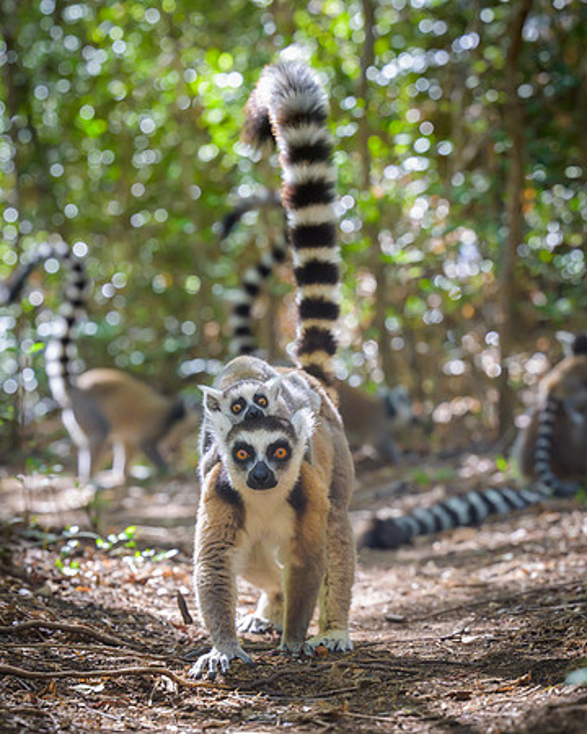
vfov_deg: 18.0
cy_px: 395
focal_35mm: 107
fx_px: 2313
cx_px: 250
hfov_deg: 14.5
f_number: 4
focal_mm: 70
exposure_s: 1/800
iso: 1600
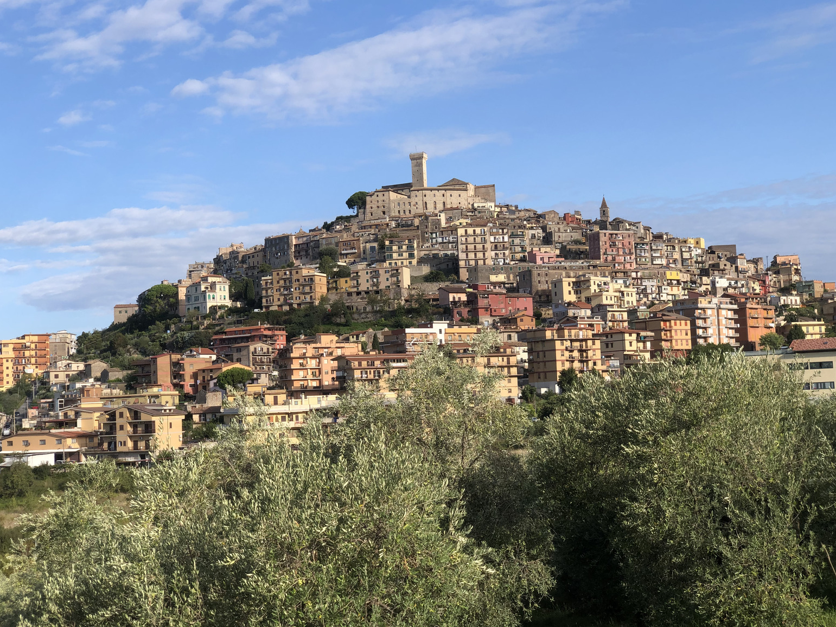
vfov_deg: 27.0
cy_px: 312
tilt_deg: +2.1
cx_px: 420
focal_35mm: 54
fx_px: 1304
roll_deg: +4.0
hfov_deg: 35.5
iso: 16
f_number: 2.4
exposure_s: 1/917
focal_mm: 6
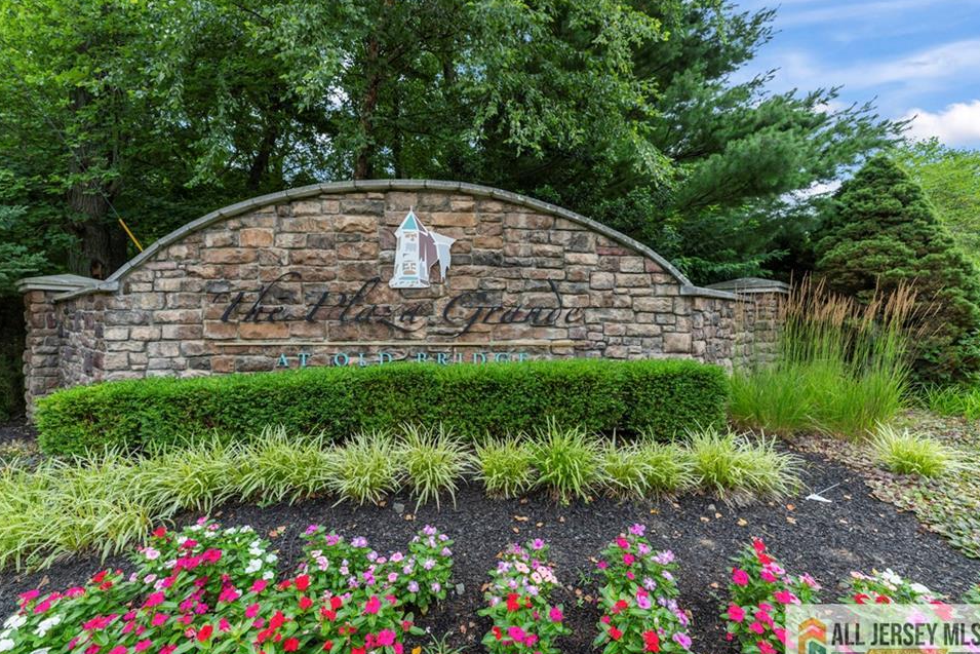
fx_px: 408
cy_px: 325
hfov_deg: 100.3
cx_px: 470
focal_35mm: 15
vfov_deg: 77.3
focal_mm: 14
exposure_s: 1/100
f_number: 5
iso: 160
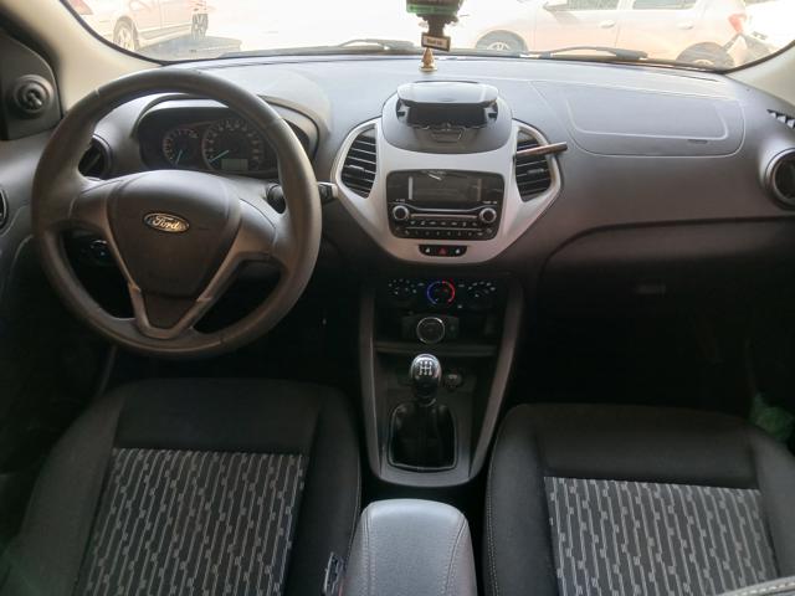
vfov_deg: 53.1
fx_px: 597
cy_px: 298
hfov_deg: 67.3
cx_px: 398
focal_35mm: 26
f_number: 1.8
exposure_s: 1/60
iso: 200
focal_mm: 3.98
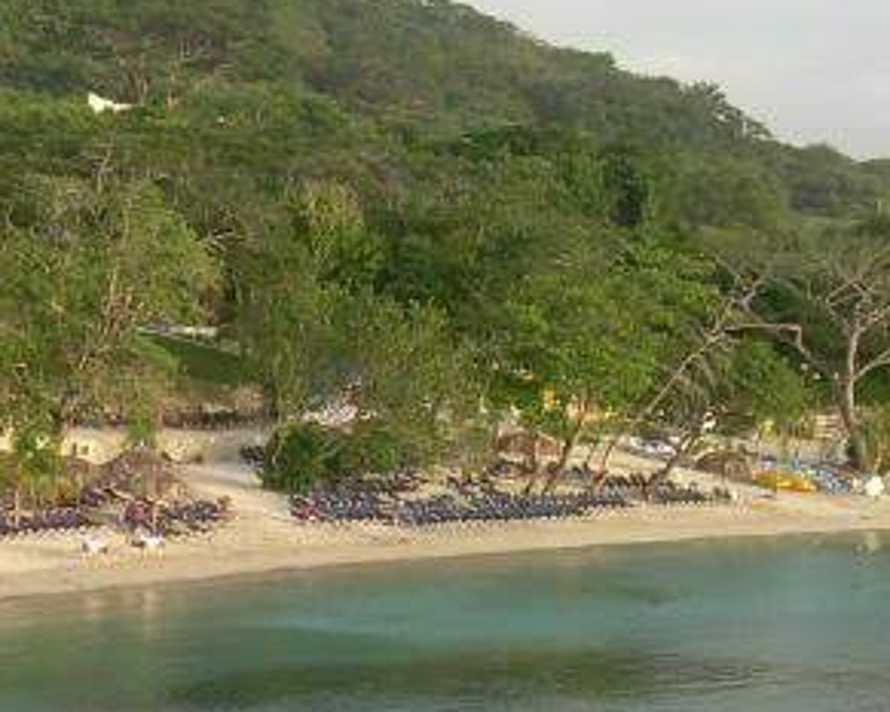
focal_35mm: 102
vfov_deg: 15.0
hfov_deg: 18.7
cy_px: 605
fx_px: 2688
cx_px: 214
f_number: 2.8
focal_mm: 6.3
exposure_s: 1/210
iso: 50
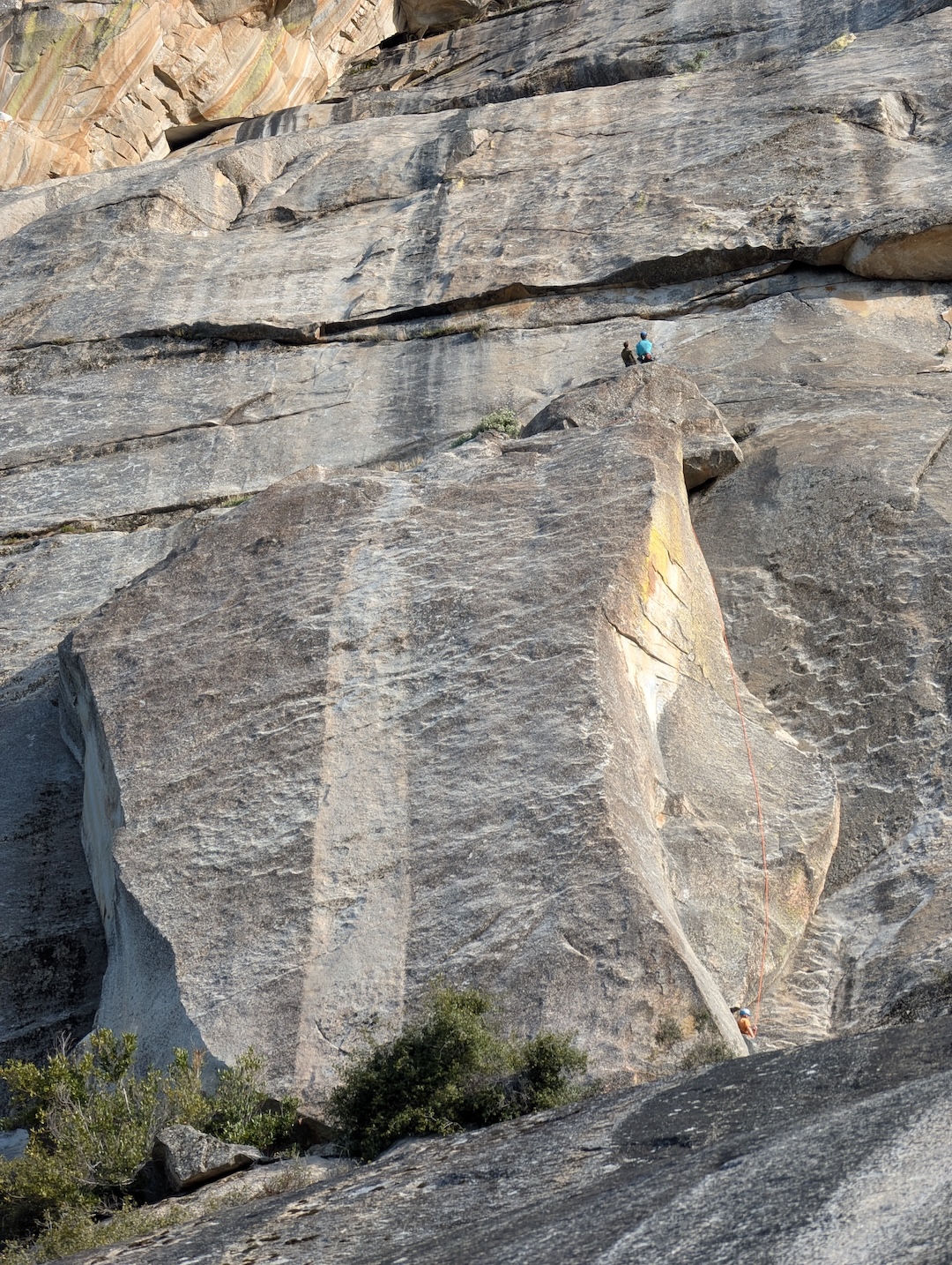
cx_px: 476
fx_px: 4023
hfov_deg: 13.5
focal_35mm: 110
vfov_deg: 17.9
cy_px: 632
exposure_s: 1/231
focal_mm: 18
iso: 25
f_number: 2.8
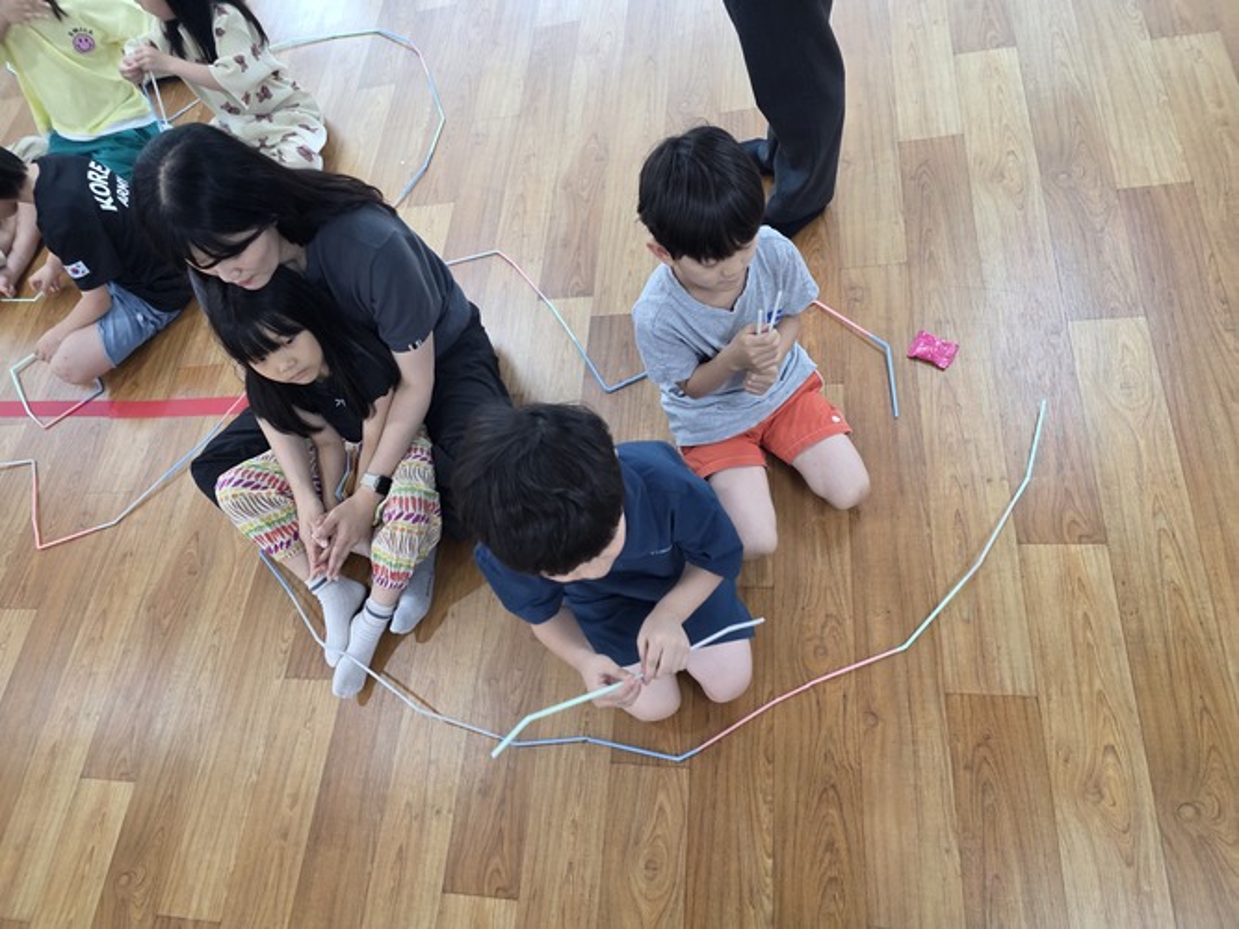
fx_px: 823
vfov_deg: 58.9
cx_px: 620
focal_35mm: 23
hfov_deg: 73.9
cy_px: 464
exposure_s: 1/120
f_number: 1.7
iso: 400
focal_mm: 6.3
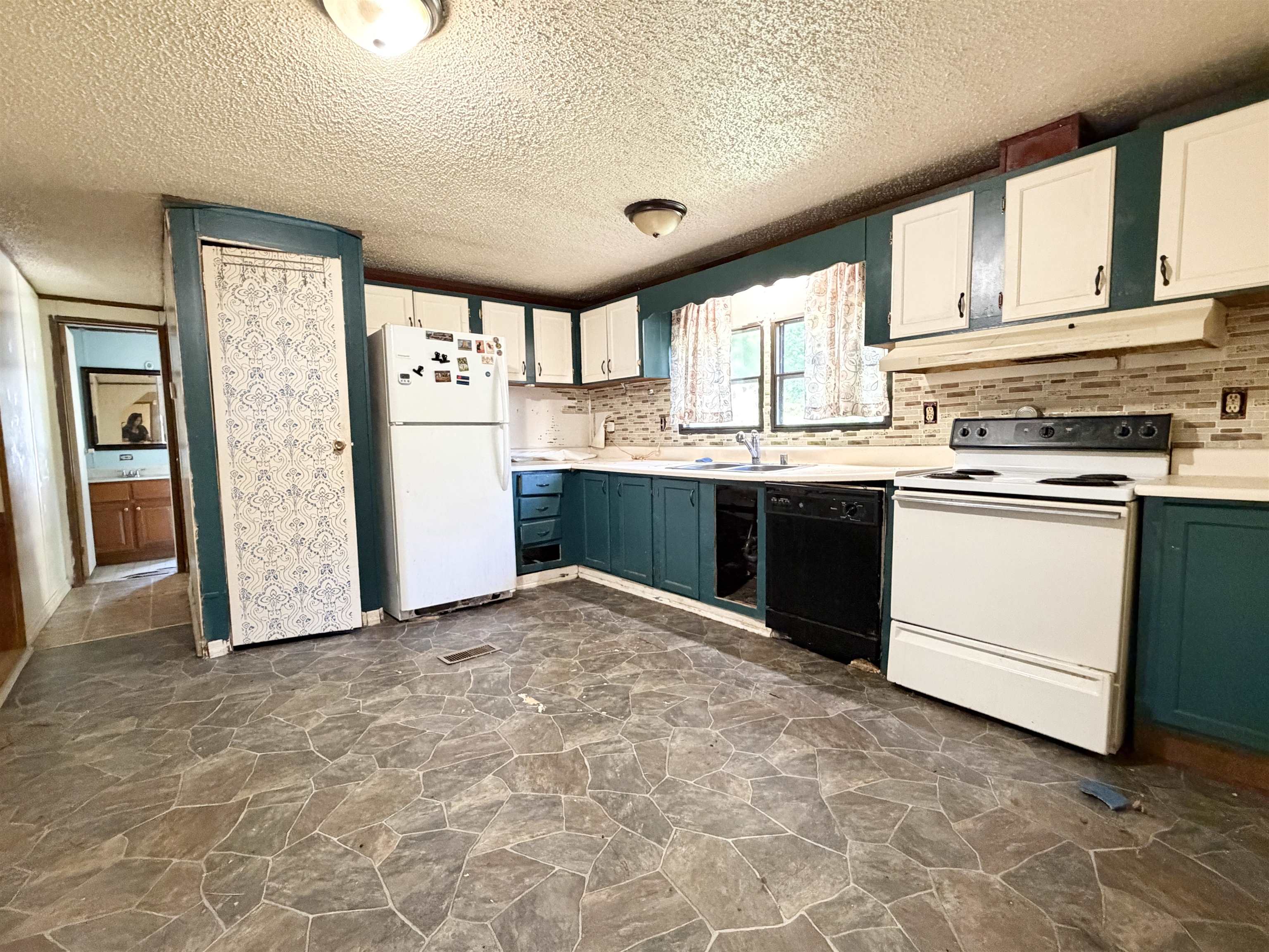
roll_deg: +3.0
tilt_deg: -3.9
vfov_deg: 85.7
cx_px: 634
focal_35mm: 14
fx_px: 513
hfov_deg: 102.1
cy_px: 476
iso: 640
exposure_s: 1/60
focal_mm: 2.22
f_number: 2.2
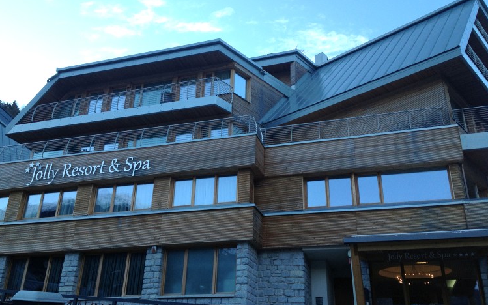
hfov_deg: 51.5
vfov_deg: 33.6
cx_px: 241
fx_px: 505
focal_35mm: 38
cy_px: 150
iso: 50
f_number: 2.4
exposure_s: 1/180
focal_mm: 4.28
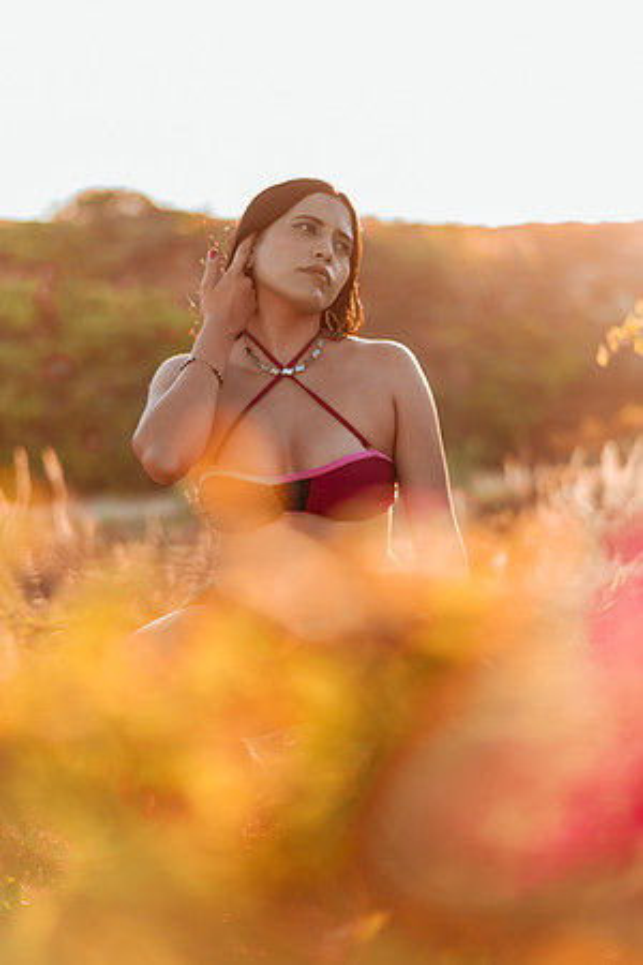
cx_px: 322
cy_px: 482
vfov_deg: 34.5
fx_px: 1554
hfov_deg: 23.4
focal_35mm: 58
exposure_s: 1/1000
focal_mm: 58
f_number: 1.4
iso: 50
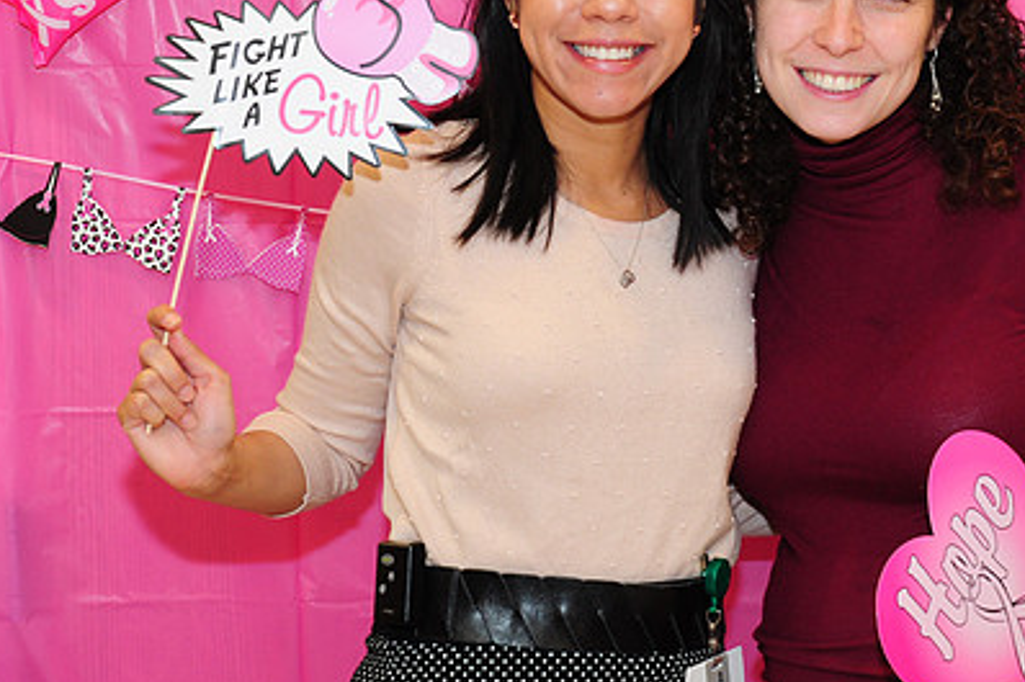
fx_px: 2732
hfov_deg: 21.2
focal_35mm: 96
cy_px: 243
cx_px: 649
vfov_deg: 14.2
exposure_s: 1/60
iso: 640
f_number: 5.6
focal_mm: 44
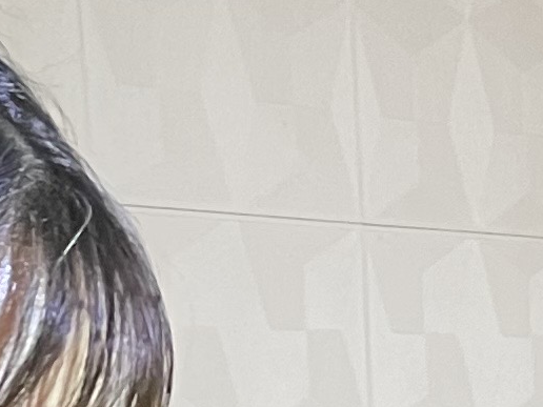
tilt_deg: -16.8
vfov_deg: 6.4
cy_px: 1386
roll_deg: +0.4
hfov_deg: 9.5
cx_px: 755
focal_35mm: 203
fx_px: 3184
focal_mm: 4.2
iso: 125
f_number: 1.6
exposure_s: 1/72
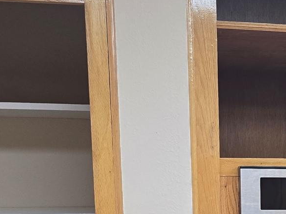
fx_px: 669
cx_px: 306
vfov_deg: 17.1
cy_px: 278
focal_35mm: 81
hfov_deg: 22.9
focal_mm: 6.3
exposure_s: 1/120
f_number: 1.7
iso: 160
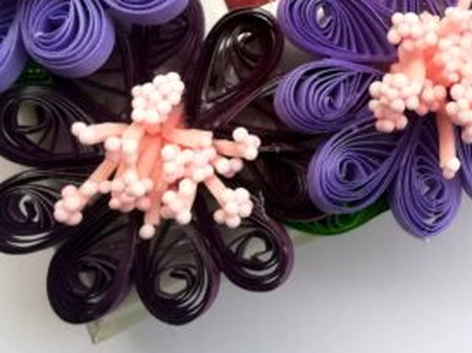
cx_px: 481
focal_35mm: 57
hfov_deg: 31.1
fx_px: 777
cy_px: -10
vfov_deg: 24.3
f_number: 2.2
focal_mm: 3.83
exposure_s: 1/128
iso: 50
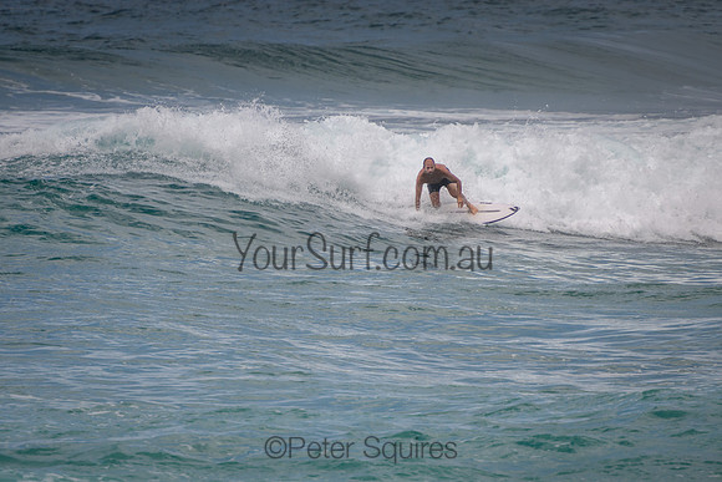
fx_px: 11019
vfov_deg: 2.5
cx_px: 352
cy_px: 279
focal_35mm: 549
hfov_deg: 3.8
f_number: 5.6
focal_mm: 400
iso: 200
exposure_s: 1/2000
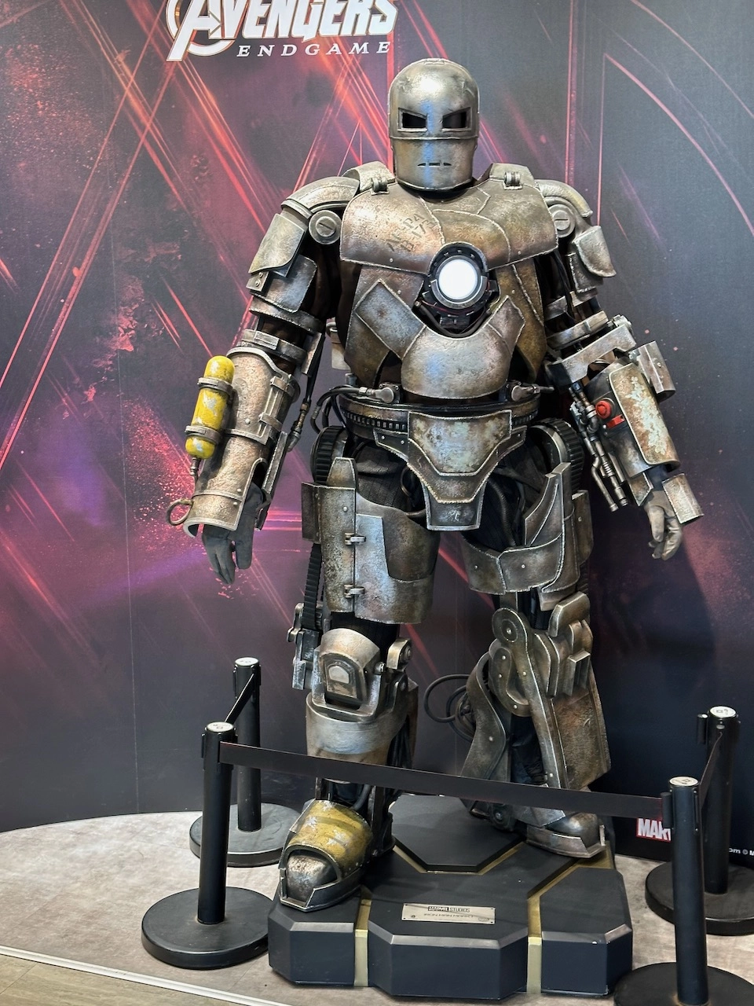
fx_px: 1394
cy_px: 503
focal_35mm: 48
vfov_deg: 39.7
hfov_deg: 30.3
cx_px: 377
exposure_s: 1/60
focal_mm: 6.9
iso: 200
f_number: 1.8
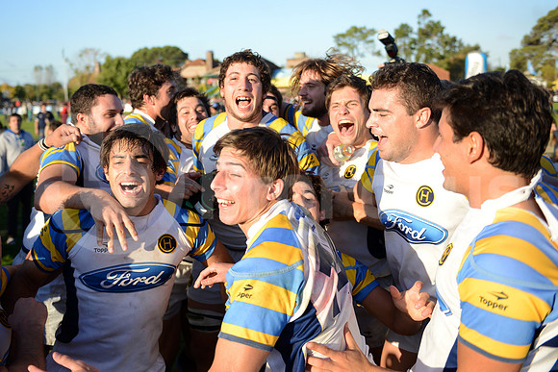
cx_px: 279
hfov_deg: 58.7
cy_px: 186
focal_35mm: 32
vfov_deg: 41.1
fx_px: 496
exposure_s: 1/2500
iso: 320
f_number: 2.8
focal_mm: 32
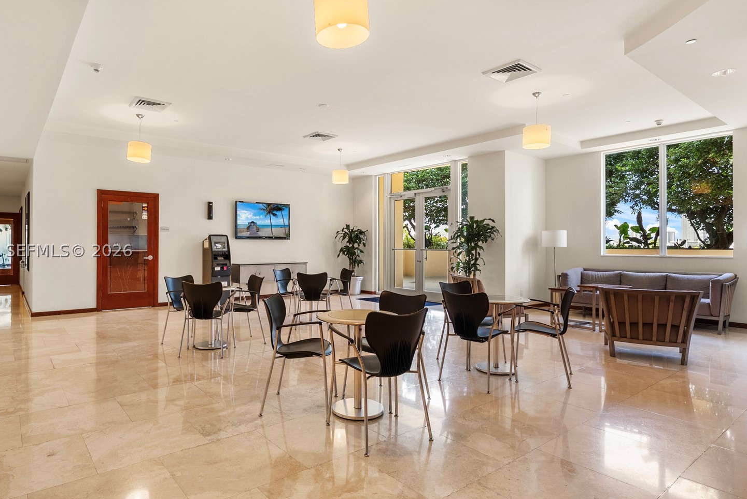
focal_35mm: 20
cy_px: 250
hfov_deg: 83.7
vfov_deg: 62.0
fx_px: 415
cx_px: 336
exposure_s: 1/15
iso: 400
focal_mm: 17
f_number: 8
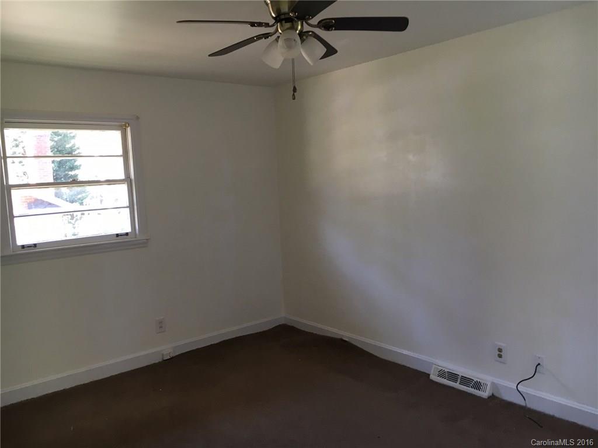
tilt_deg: -6.1
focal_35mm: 29
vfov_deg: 48.2
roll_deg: +2.8
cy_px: 224
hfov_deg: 61.7
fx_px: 501
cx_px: 299
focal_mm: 4.15
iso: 64
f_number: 2.2
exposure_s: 1/30
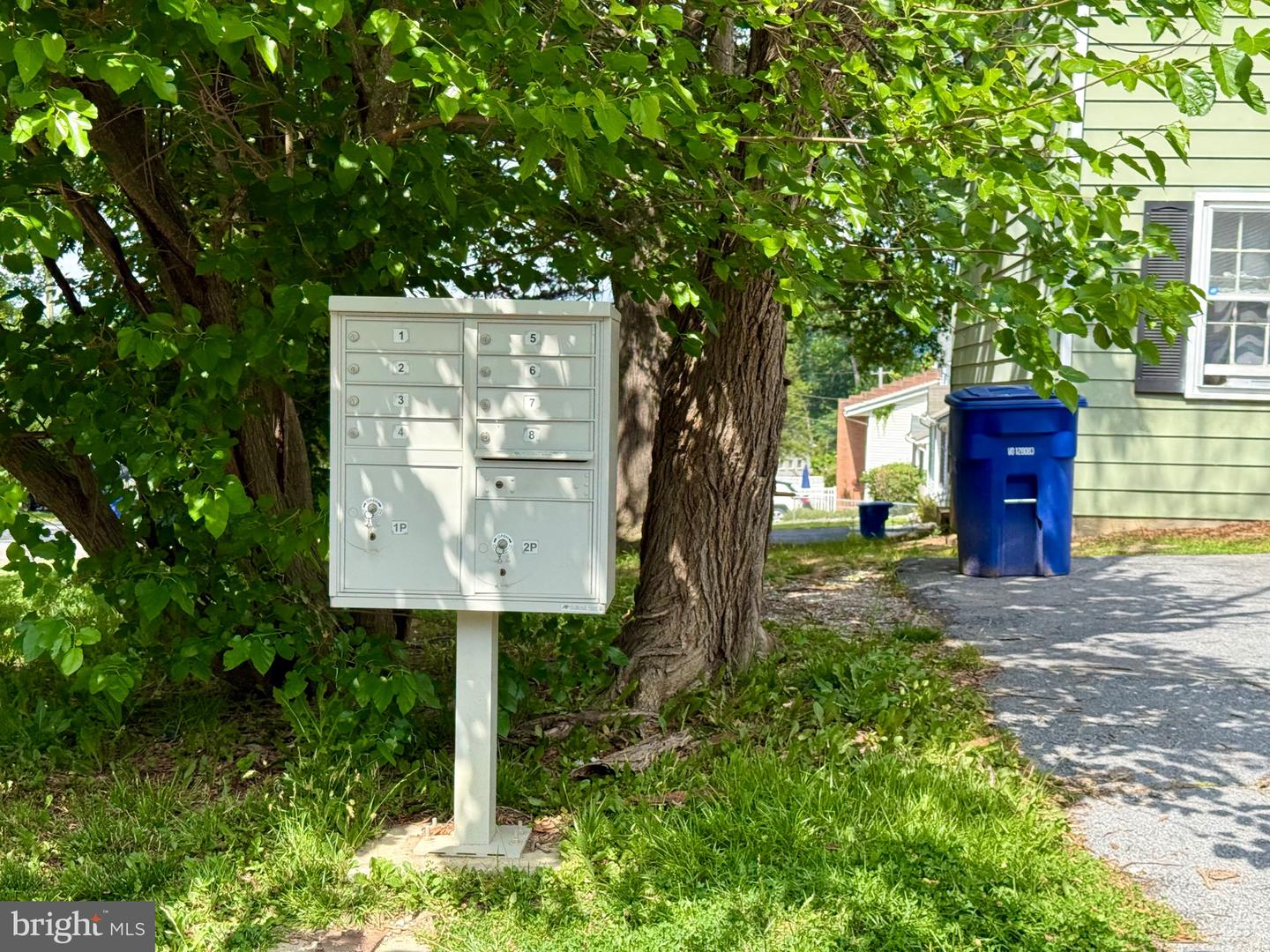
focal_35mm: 48
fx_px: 1761
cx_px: 635
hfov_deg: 39.7
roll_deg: -3.9
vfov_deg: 30.3
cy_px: 476
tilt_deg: -0.2
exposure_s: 1/1608
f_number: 1.78
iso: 80
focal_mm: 6.76
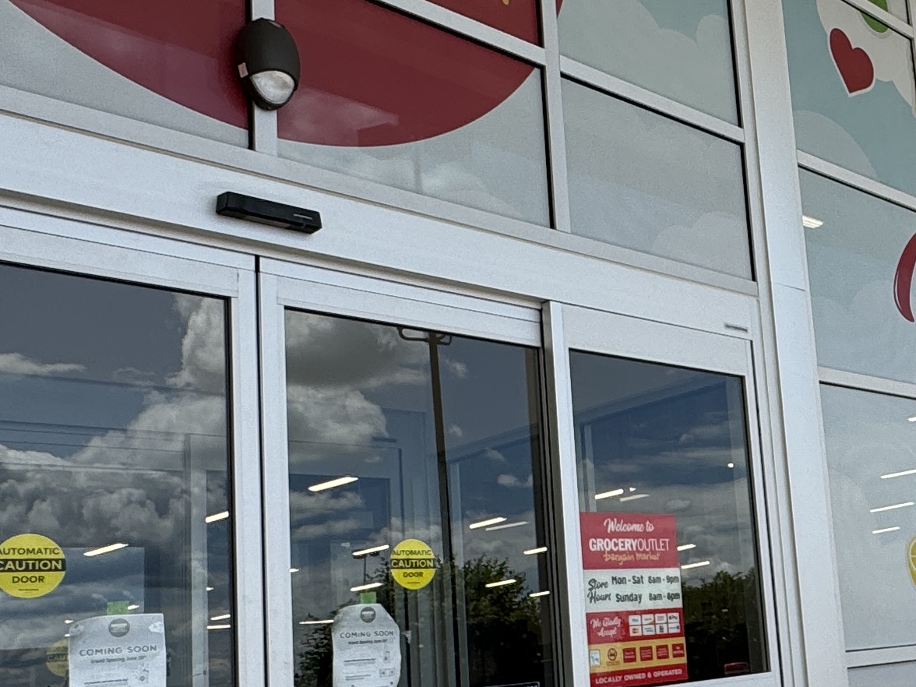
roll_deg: +6.6
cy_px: 421
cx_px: 972
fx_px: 1270
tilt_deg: +9.9
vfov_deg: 30.2
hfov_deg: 34.9
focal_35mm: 48
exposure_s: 1/1236
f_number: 2.2
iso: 50
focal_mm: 2.22
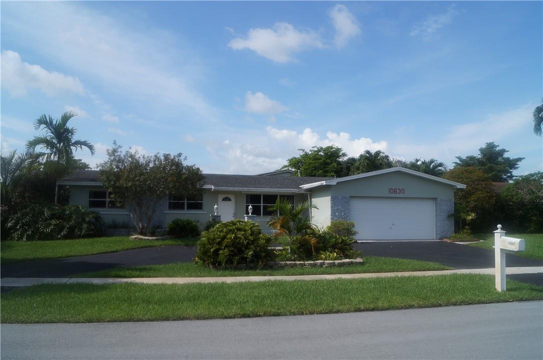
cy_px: 180
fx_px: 407
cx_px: 272
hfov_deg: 67.4
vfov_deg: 47.8
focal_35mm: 27
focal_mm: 18
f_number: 8
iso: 100
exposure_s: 1/400
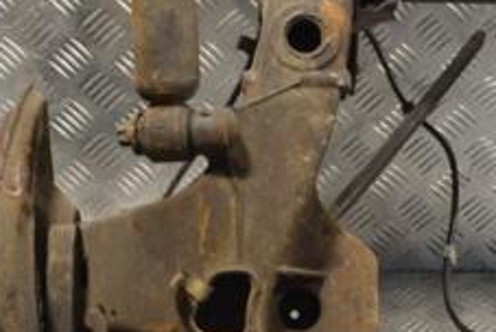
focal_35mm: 95
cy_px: 79
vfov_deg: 14.4
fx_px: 1311
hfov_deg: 21.4
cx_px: 277
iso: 400
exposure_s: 1/100
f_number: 5
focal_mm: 24
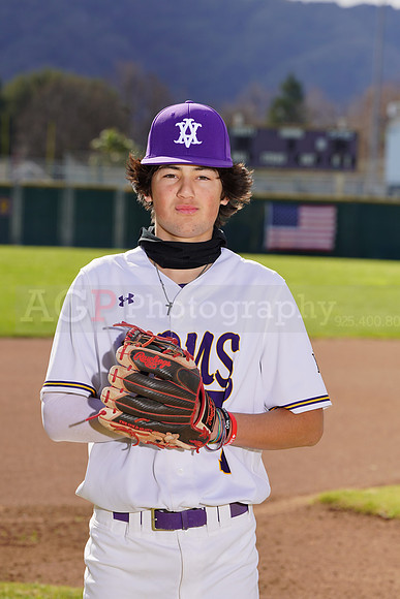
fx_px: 3264
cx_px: 200
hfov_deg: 7.0
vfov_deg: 10.5
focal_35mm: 196
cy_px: 300
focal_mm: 196
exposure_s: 1/250
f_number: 10
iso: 100
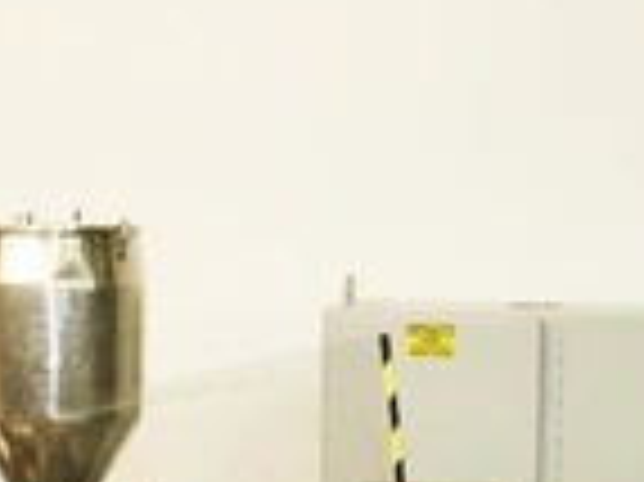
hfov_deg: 13.7
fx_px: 2658
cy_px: 577
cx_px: 95
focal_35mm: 143
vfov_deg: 10.2
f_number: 3.6
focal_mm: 10.64
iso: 200
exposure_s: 1/90
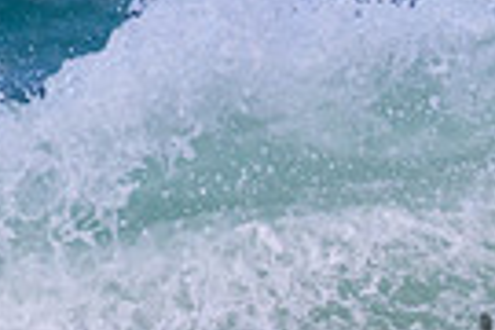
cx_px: 858
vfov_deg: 0.4
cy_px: 339
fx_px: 47255
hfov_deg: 0.6
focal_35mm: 3437
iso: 1800
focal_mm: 800
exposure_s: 1/1600
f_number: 11
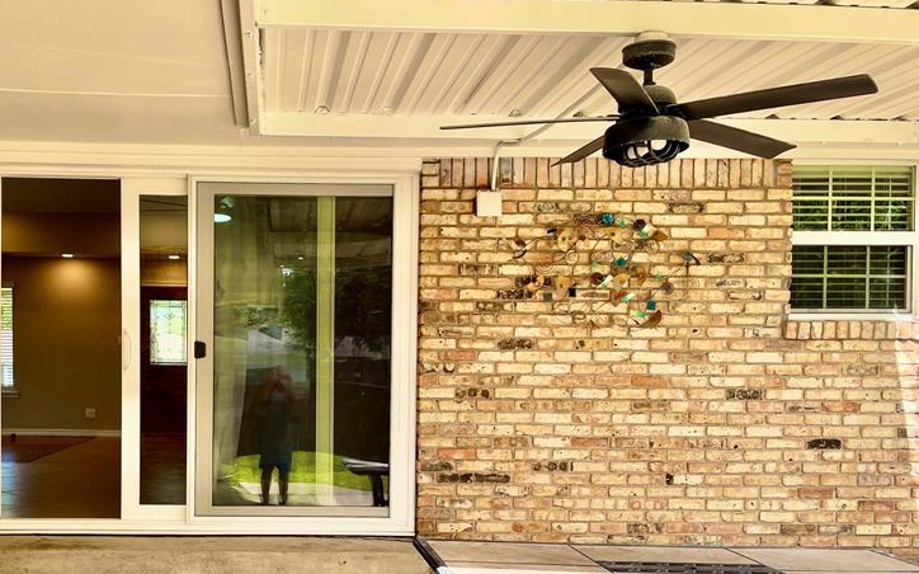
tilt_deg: -1.4
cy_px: 411
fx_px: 976
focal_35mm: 39
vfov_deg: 32.3
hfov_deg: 49.3
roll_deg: +0.5
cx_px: 286
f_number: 1.6
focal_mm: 4.2
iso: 32
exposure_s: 1/376
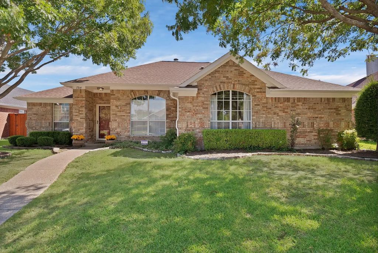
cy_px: 126
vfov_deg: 64.6
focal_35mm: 19
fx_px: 200
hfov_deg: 86.9
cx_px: 189
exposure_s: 1/100
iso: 640
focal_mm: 19
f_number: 9
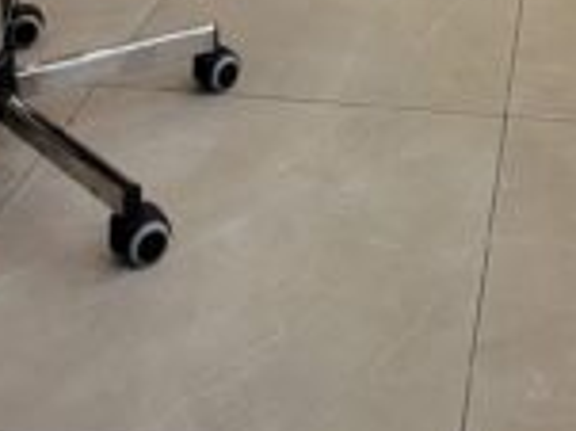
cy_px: -488
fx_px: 1097
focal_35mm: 66
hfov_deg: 29.3
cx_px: 370
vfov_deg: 16.0
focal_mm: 2.2
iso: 50
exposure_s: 1/60
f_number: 2.2
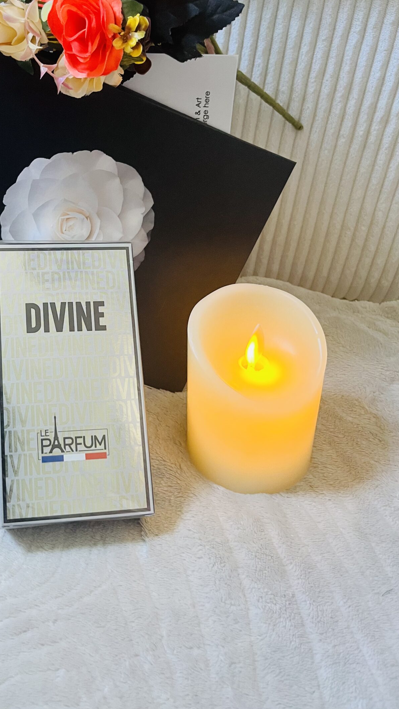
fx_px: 639
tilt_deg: -35.3
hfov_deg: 33.7
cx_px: 81
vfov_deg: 57.7
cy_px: 292
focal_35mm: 34
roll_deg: -0.3
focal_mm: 5.1
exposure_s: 1/50
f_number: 1.6
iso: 250
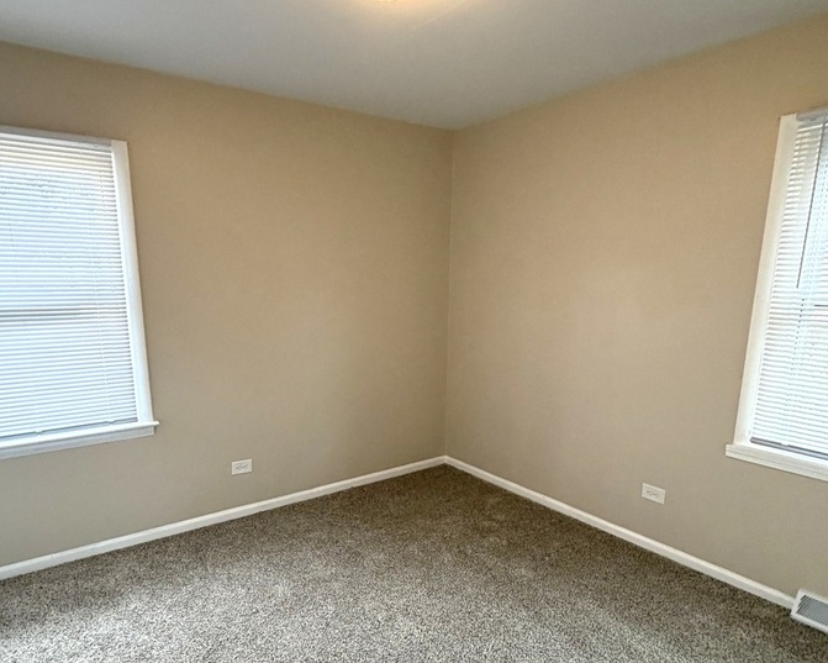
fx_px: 539
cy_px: 393
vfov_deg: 62.7
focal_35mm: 22
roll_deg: +0.0
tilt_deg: -11.9
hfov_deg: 74.9
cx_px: 384
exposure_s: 1/60
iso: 250
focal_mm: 2.22
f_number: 2.2
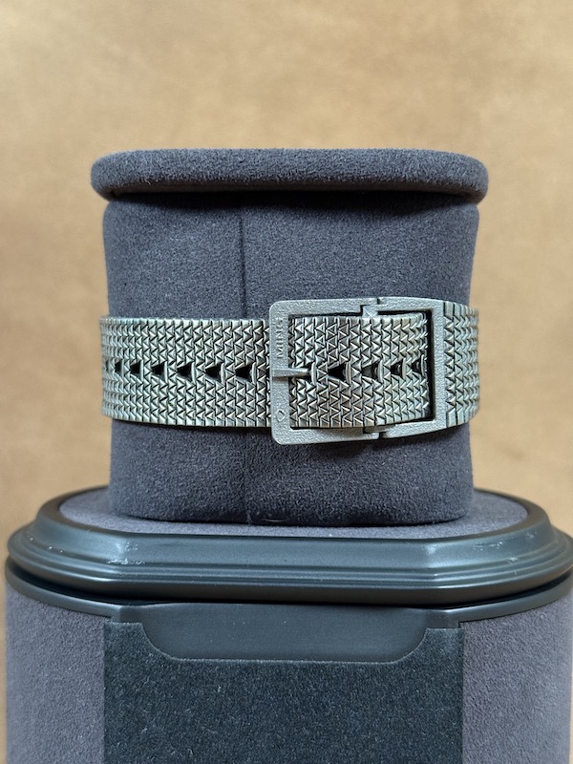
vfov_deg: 39.7
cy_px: 382
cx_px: 286
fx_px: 1059
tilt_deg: -3.5
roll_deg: -1.2
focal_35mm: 48
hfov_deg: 30.3
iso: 250
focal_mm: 6.76
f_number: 1.78
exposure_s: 1/50
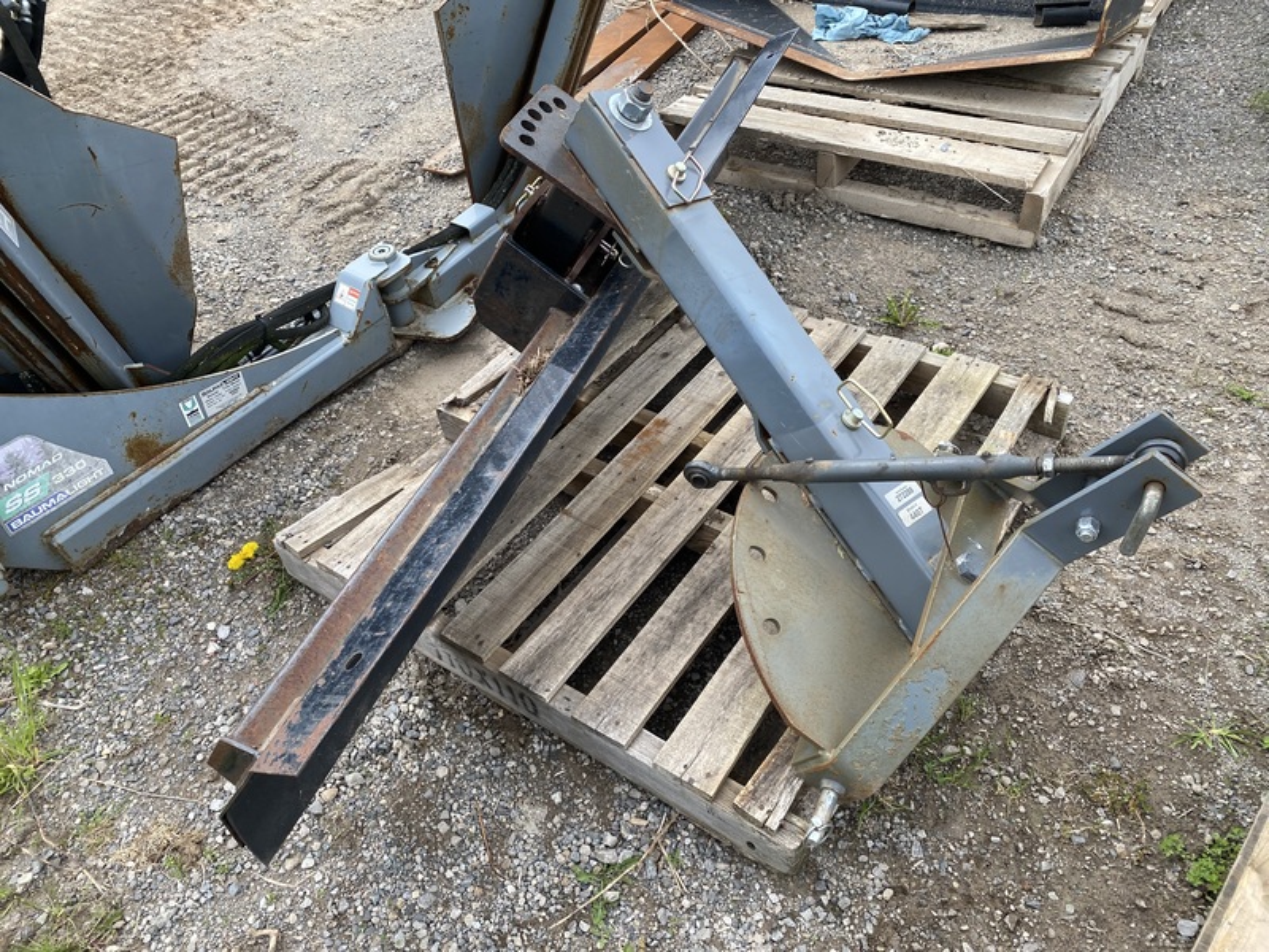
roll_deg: +8.0
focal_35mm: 26
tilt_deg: -42.6
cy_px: 476
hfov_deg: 67.3
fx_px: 953
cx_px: 634
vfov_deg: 53.1
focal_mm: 4.25
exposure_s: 1/747
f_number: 1.8
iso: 32
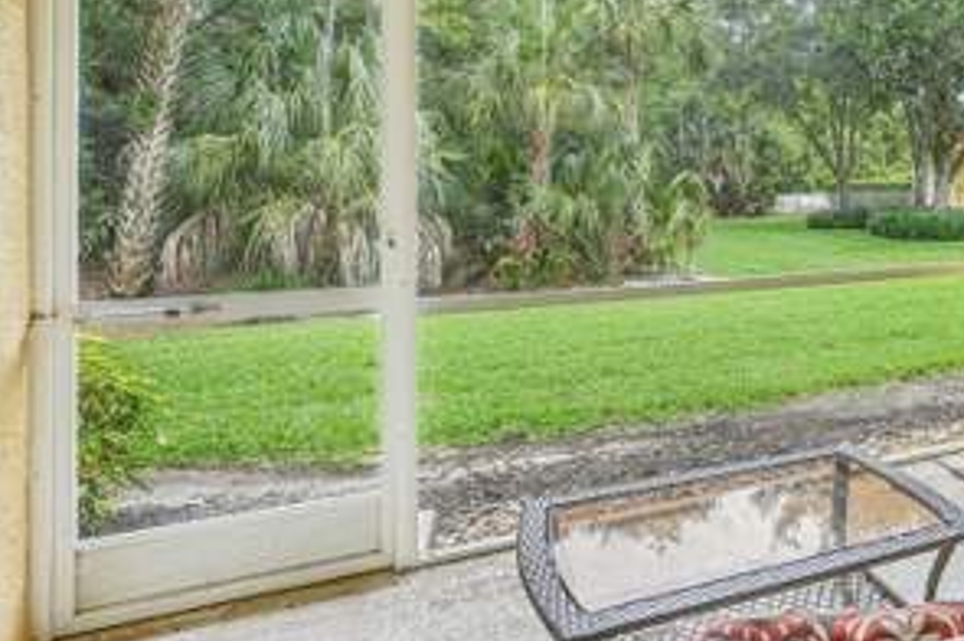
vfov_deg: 48.0
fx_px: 695
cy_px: 182
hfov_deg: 65.0
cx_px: 729
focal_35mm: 26
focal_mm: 16
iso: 400
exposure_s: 1/100
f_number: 8
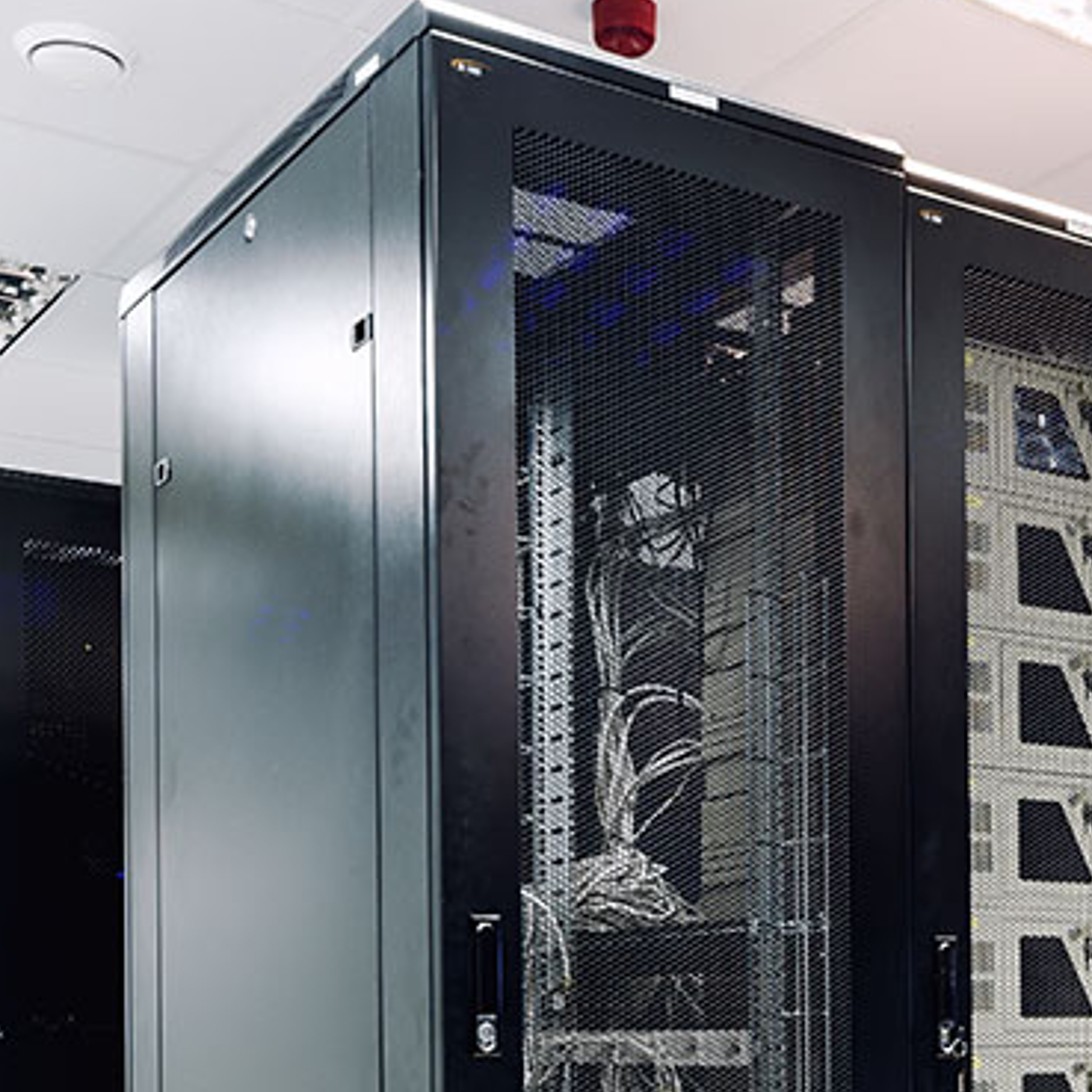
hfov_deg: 29.2
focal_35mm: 58
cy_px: 1045
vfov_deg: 28.1
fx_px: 2070
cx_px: 799
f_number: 7.1
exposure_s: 1
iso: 100
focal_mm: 21
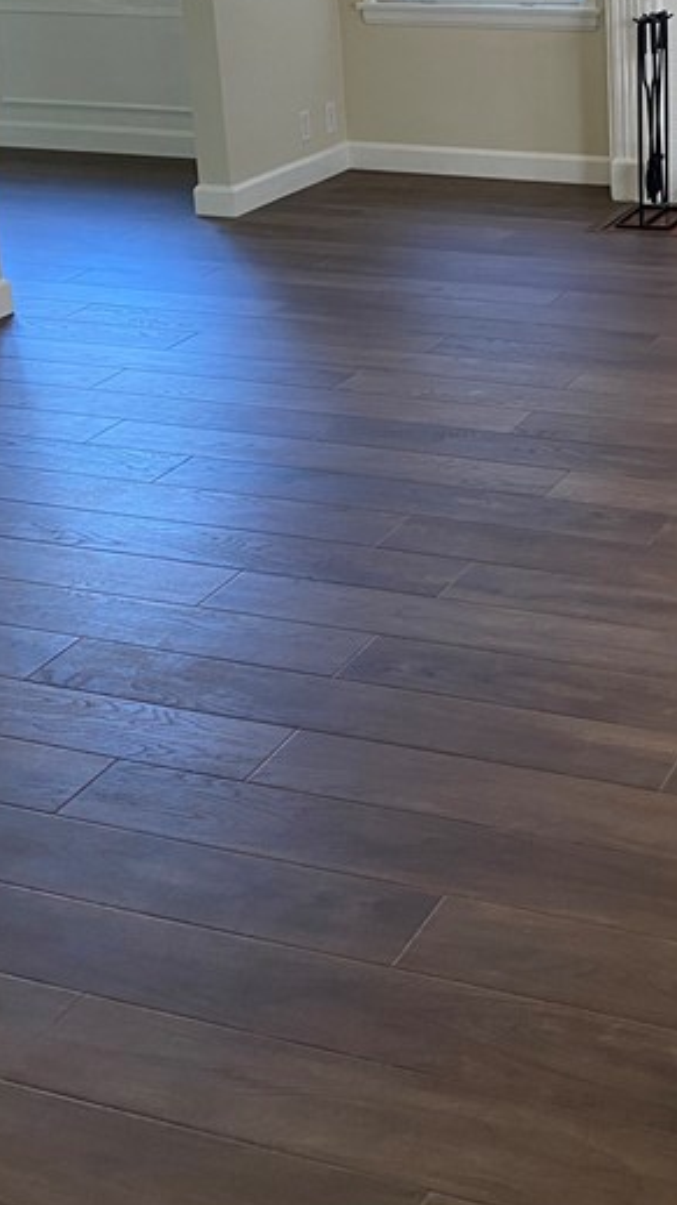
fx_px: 1789
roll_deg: +2.5
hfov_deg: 21.0
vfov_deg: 36.7
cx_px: 607
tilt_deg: -21.1
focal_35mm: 56
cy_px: 375
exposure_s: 1/73
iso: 125
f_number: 1.8
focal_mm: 4.25
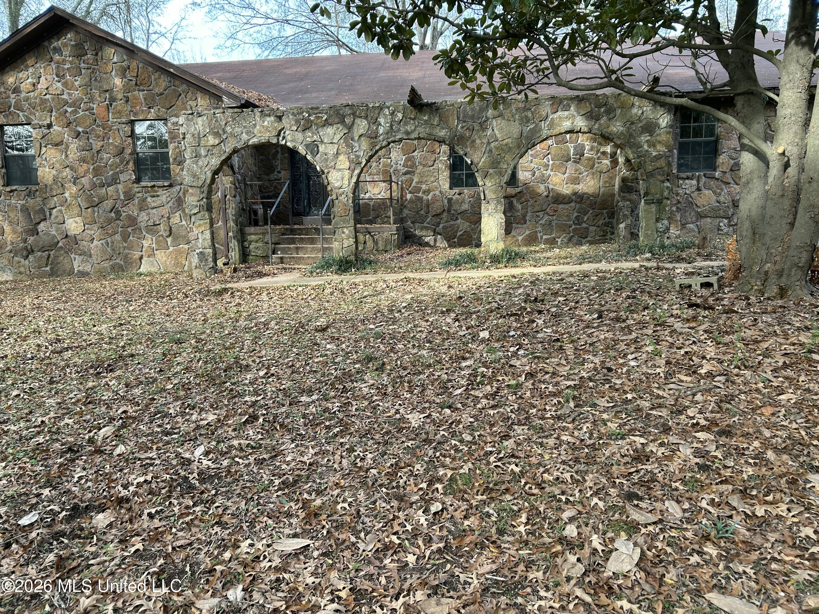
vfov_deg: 53.1
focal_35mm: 26
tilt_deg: -9.1
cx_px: 410
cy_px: 307
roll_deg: +1.2
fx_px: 615
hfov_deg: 67.3
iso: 40
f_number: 1.5
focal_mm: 5.7
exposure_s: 1/189
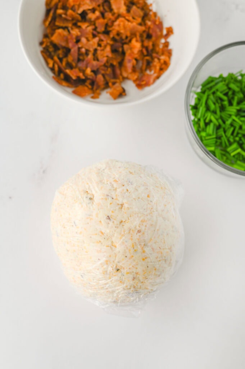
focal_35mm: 50
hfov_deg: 26.9
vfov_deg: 39.6
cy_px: 184
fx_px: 511
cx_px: 122
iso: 100
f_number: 5
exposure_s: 1/80
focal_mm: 50
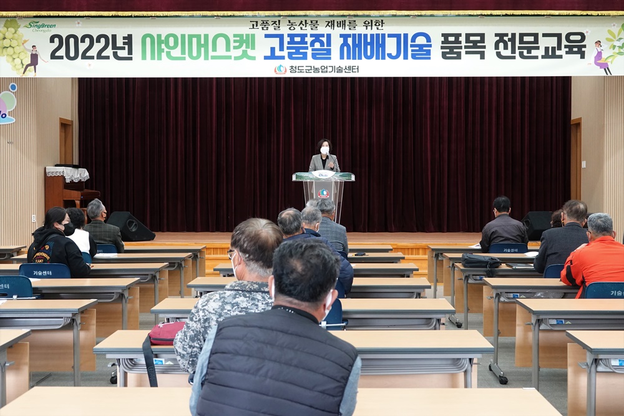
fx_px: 936
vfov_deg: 25.1
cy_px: 208
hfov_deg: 36.9
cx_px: 312
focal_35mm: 54
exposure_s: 1/60
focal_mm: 19.68
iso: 1000
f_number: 3.2
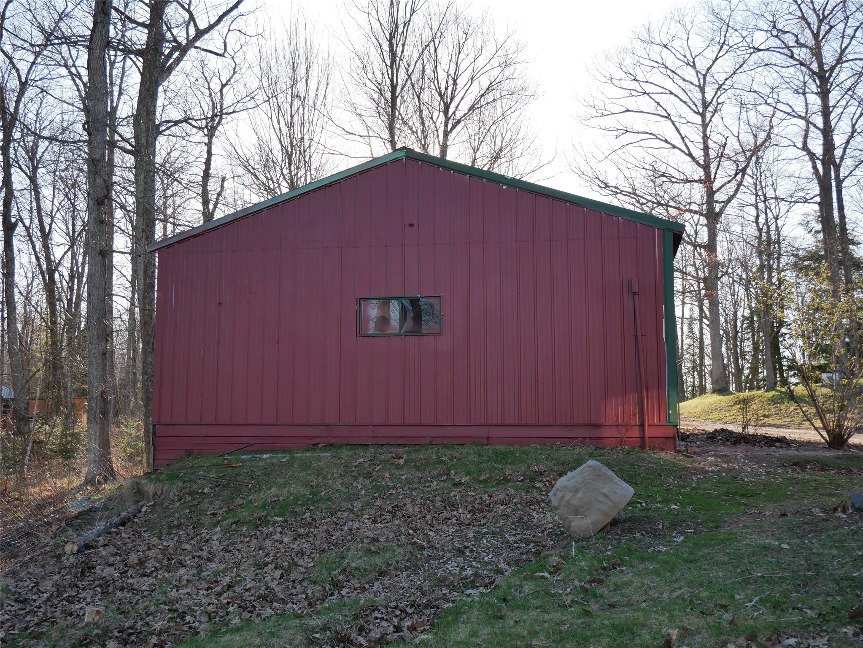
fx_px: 898
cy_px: 324
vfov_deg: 39.7
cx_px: 432
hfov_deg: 51.3
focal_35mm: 36
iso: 200
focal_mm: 18
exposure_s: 1/200
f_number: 5.6
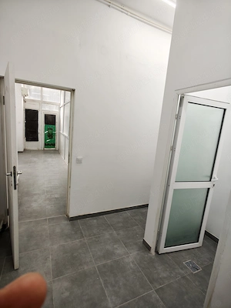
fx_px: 151
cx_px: 116
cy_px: 154
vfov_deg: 91.0
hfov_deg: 74.7
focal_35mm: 17
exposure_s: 1/100
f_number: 2.4
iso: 100
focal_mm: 2.57
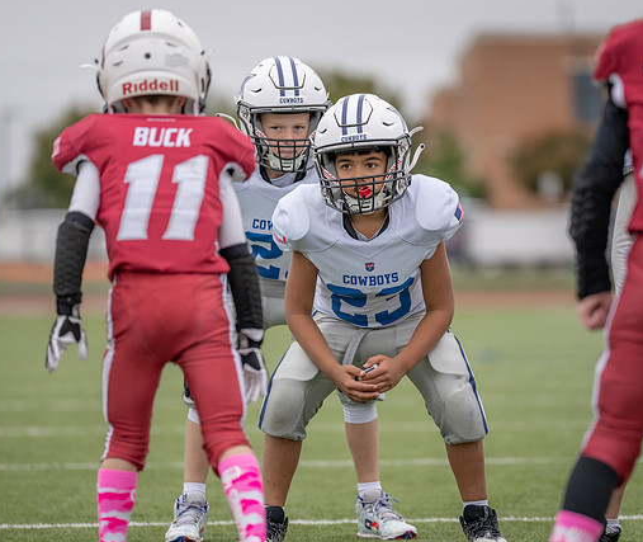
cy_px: 299
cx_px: 356
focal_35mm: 277
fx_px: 5382
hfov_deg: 6.8
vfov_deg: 5.8
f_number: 2.8
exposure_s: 1/1250
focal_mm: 200
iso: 200
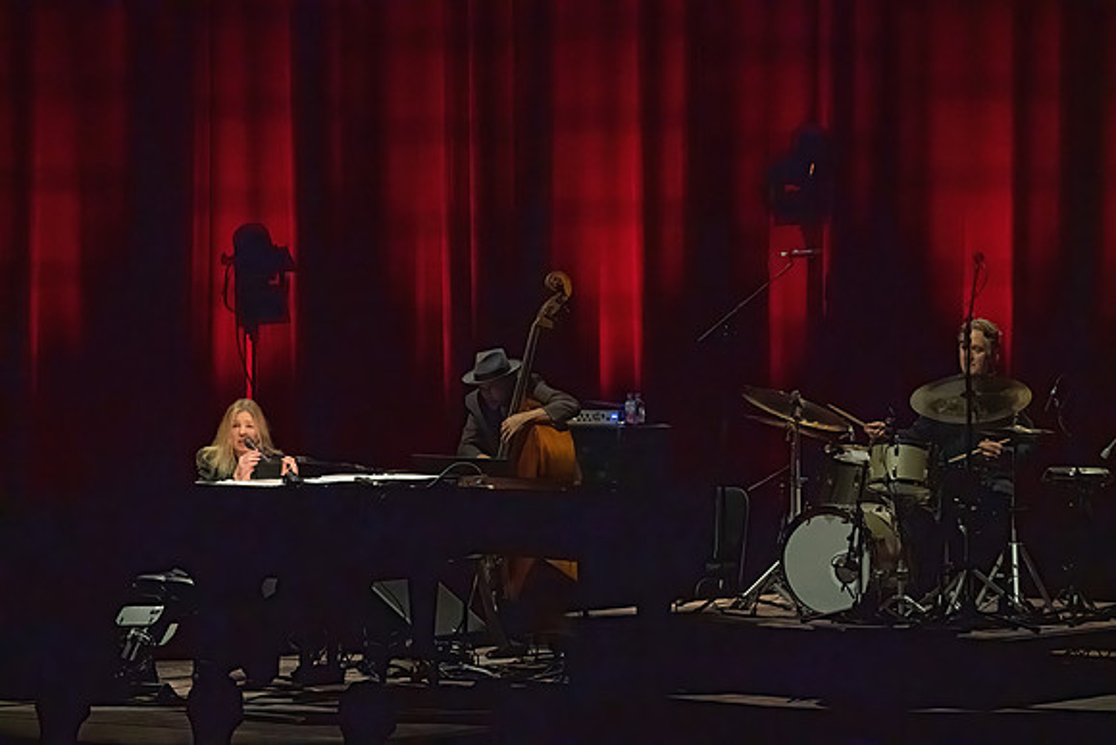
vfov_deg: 9.4
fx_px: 4527
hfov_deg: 14.1
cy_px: 372
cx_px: 558
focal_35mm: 146
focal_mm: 146
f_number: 8
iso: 25600
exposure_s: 1/320
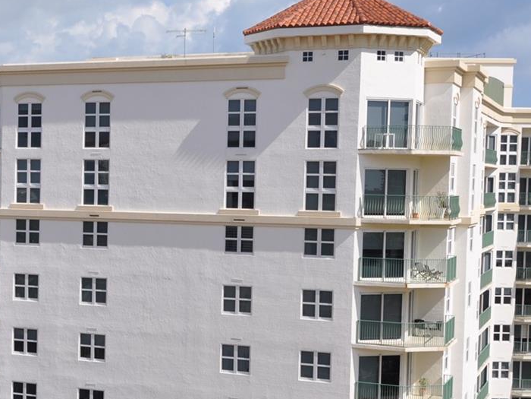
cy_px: 236
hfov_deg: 23.1
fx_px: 1212
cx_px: -66
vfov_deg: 18.6
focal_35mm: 79
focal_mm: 24
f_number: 10
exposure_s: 1/400
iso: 200
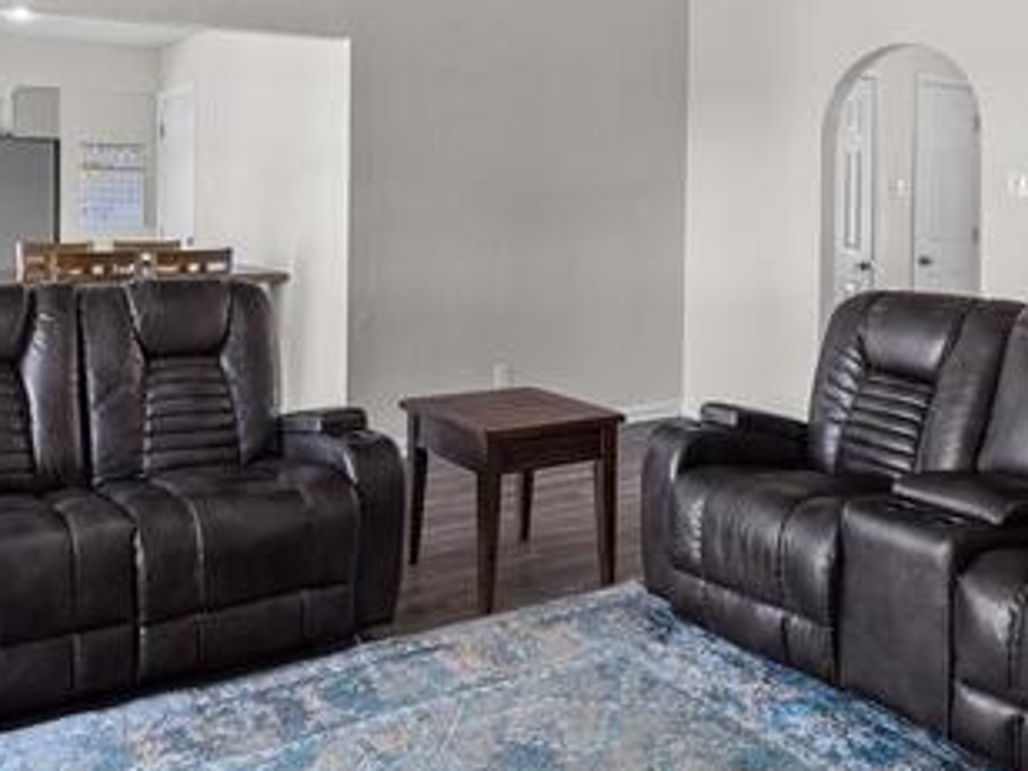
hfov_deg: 56.7
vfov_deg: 42.9
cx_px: 461
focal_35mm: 32
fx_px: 950
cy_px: 199
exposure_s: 1/1.25
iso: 640
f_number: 8
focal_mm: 16
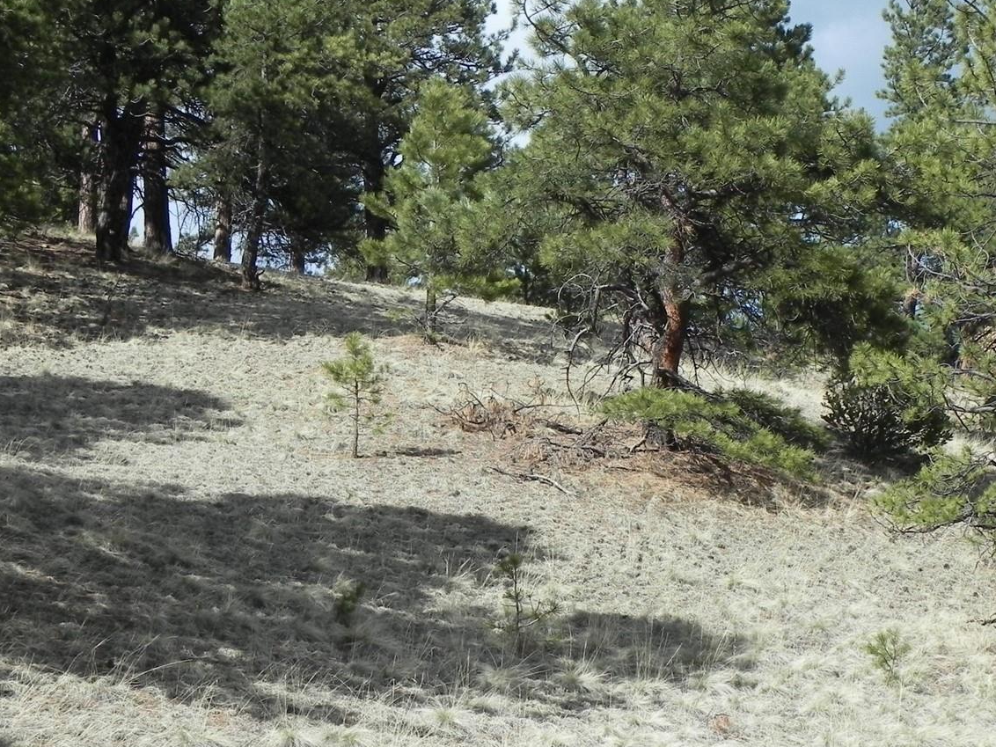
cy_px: 437
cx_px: 519
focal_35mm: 106
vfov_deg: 14.0
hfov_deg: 18.5
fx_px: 3050
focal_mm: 13.4
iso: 160
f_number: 7.1
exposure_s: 1/422
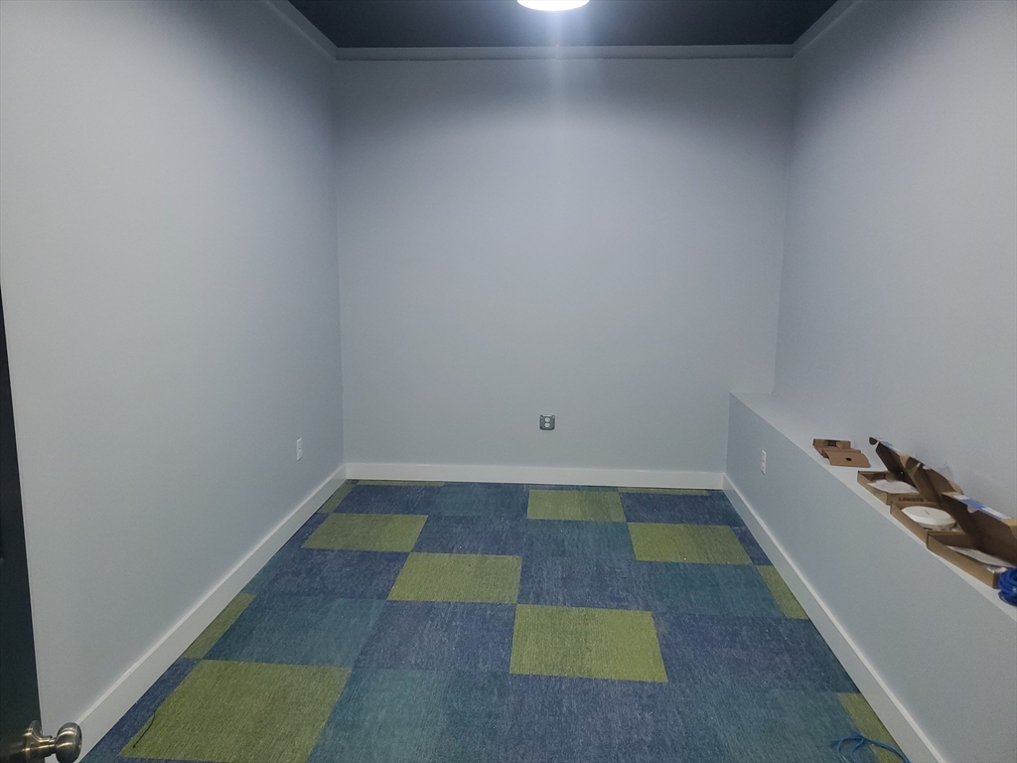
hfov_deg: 67.3
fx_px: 764
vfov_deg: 53.1
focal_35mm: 26
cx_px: 508
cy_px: 382
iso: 100
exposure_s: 1/30
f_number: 1.5
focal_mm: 4.3
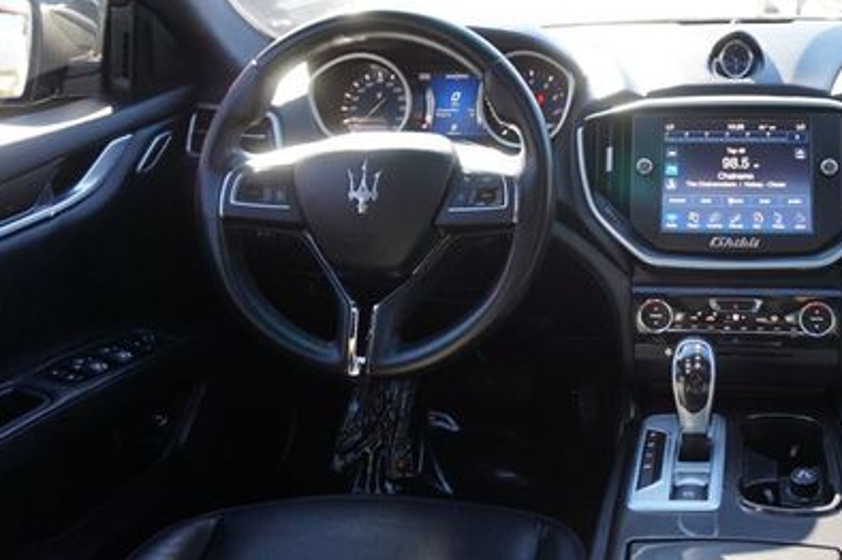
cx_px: 635
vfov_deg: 33.4
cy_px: 128
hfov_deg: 47.7
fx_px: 911
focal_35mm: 39
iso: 320
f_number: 4
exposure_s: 1/60
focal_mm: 16
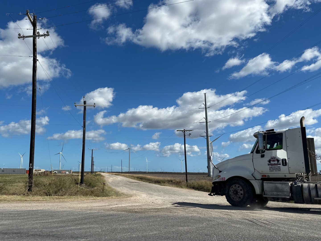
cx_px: 160
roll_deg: -0.5
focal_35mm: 24
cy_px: 120
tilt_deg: +9.3
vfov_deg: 56.8
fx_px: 223
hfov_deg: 71.6
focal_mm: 6.86
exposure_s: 1/8929
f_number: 1.78
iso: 80
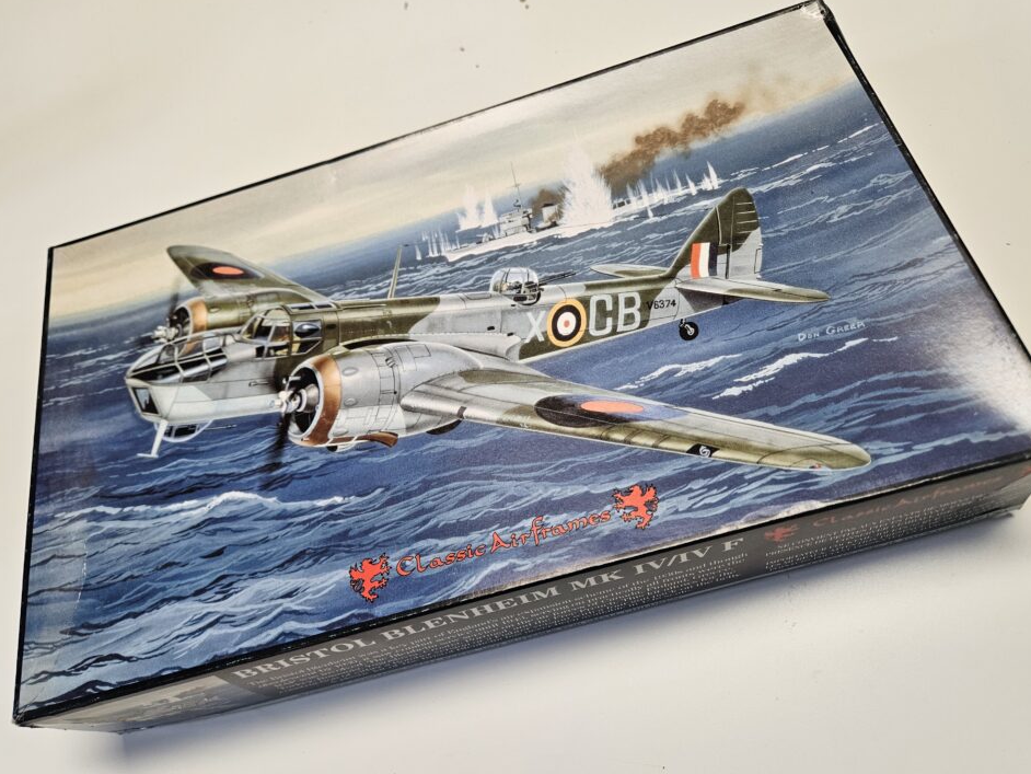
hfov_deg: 69.4
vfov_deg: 54.9
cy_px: 389
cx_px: 520
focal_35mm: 25
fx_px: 745
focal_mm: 5.4
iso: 200
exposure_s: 1/120
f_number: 1.8
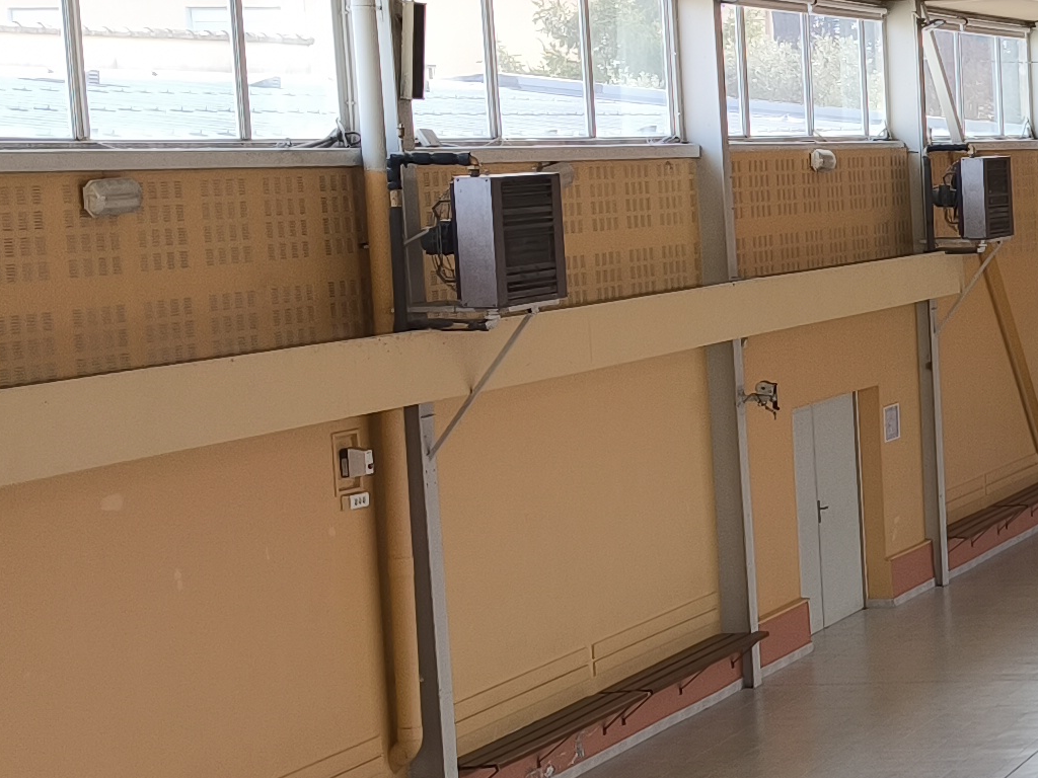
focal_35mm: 92
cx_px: 1984
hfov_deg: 16.8
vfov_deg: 16.0
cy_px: 501
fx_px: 2759
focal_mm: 6.57
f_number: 1.6
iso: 50
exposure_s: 1/136
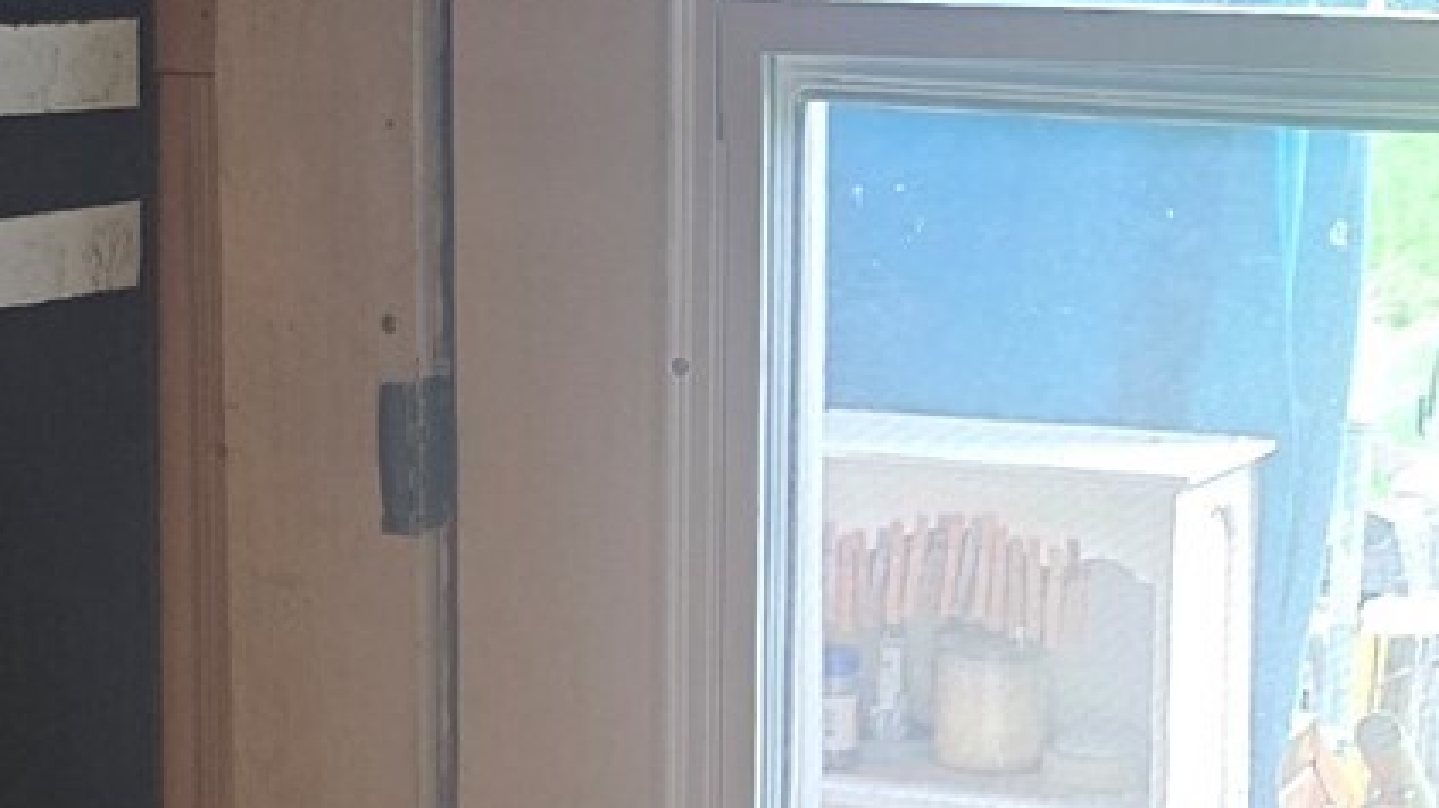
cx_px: 955
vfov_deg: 12.6
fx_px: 3623
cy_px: 822
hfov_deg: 22.4
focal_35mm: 95
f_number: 1.7
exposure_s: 1/120
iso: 1000
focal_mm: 6.3
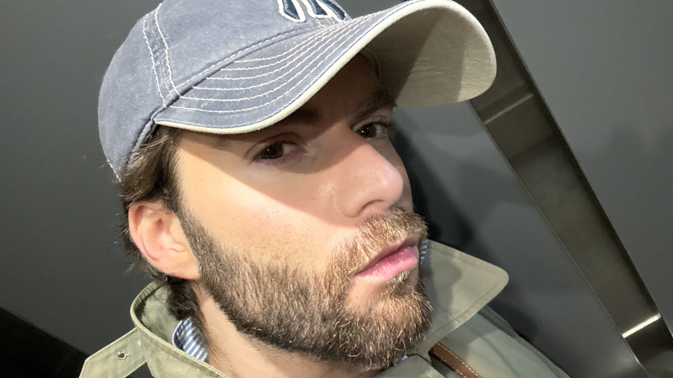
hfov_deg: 59.5
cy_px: 181
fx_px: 589
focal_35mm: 33
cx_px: 336
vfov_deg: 35.6
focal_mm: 2.69
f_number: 1.9
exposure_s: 1/30
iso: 320
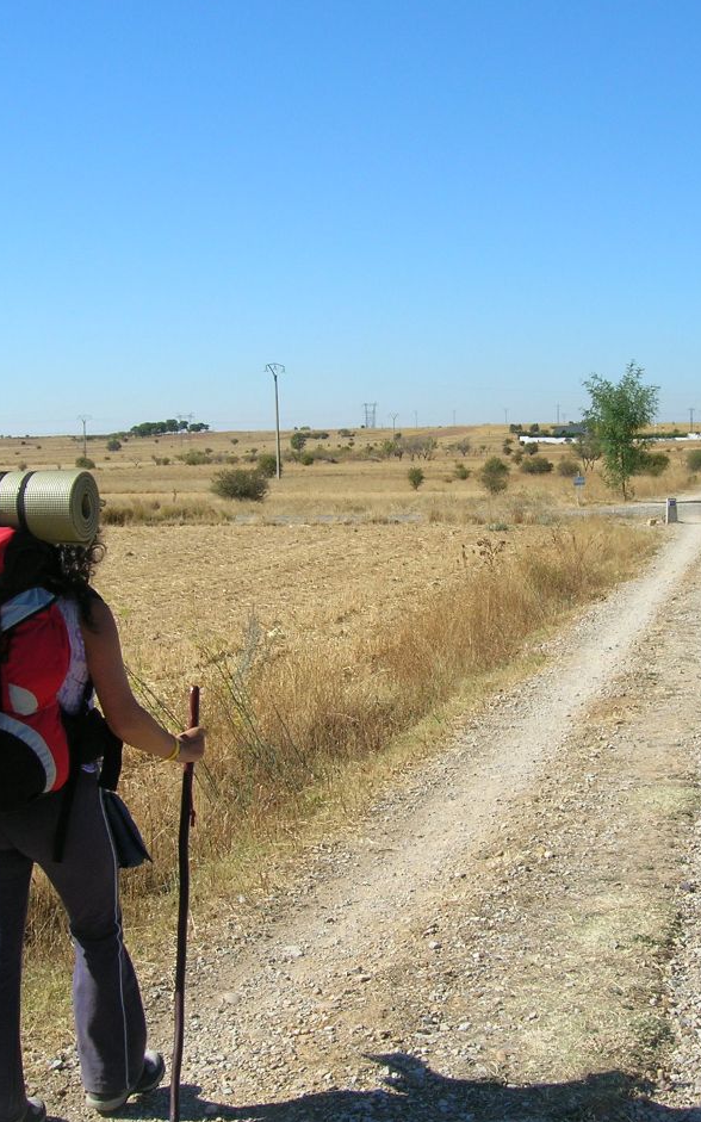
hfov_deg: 26.2
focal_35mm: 49
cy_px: 553
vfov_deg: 41.1
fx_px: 1498
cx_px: 466
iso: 50
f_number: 4.9
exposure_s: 1/375
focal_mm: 5.7
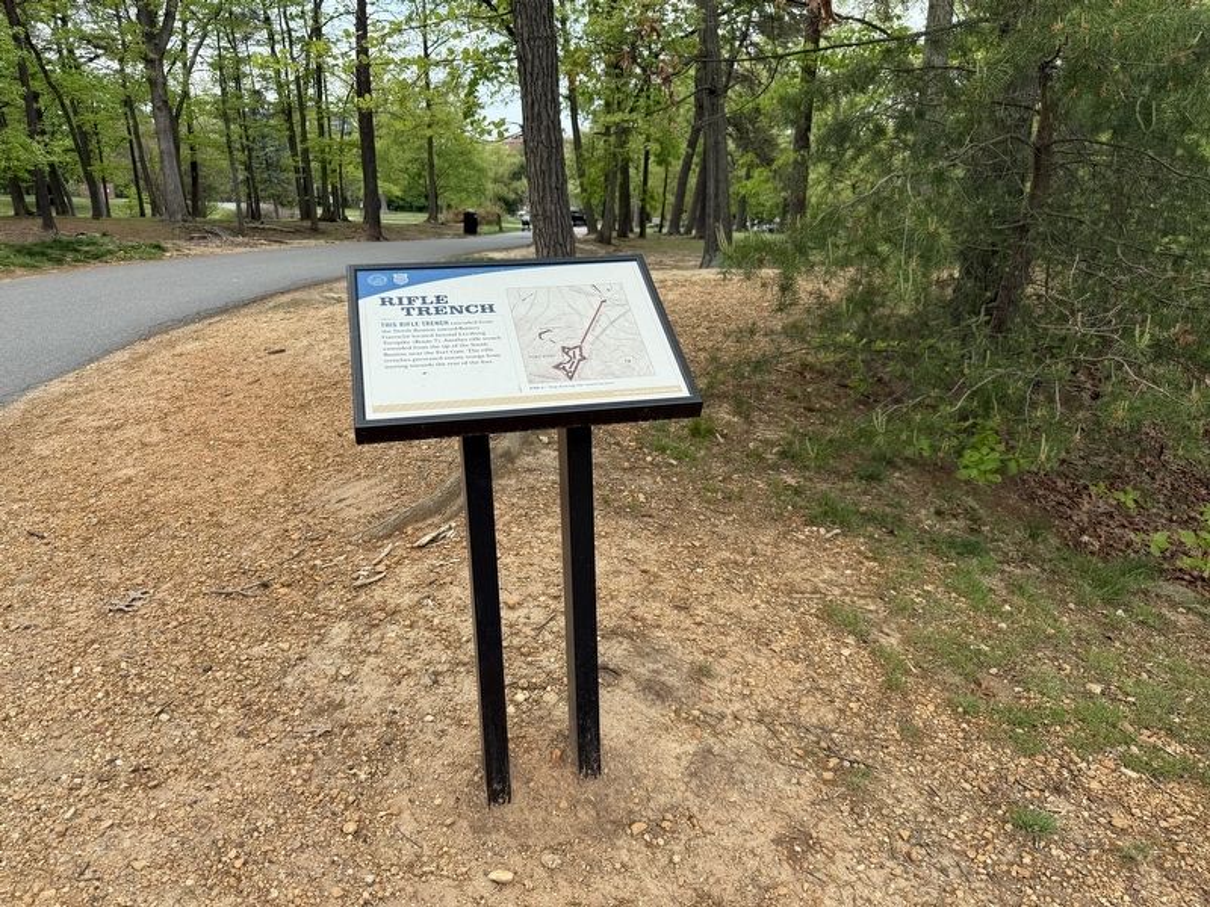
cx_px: 605
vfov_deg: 56.8
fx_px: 839
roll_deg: +2.0
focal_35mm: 24
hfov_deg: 71.6
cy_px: 454
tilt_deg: -18.1
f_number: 1.78
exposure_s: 1/1174
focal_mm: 6.76
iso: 80
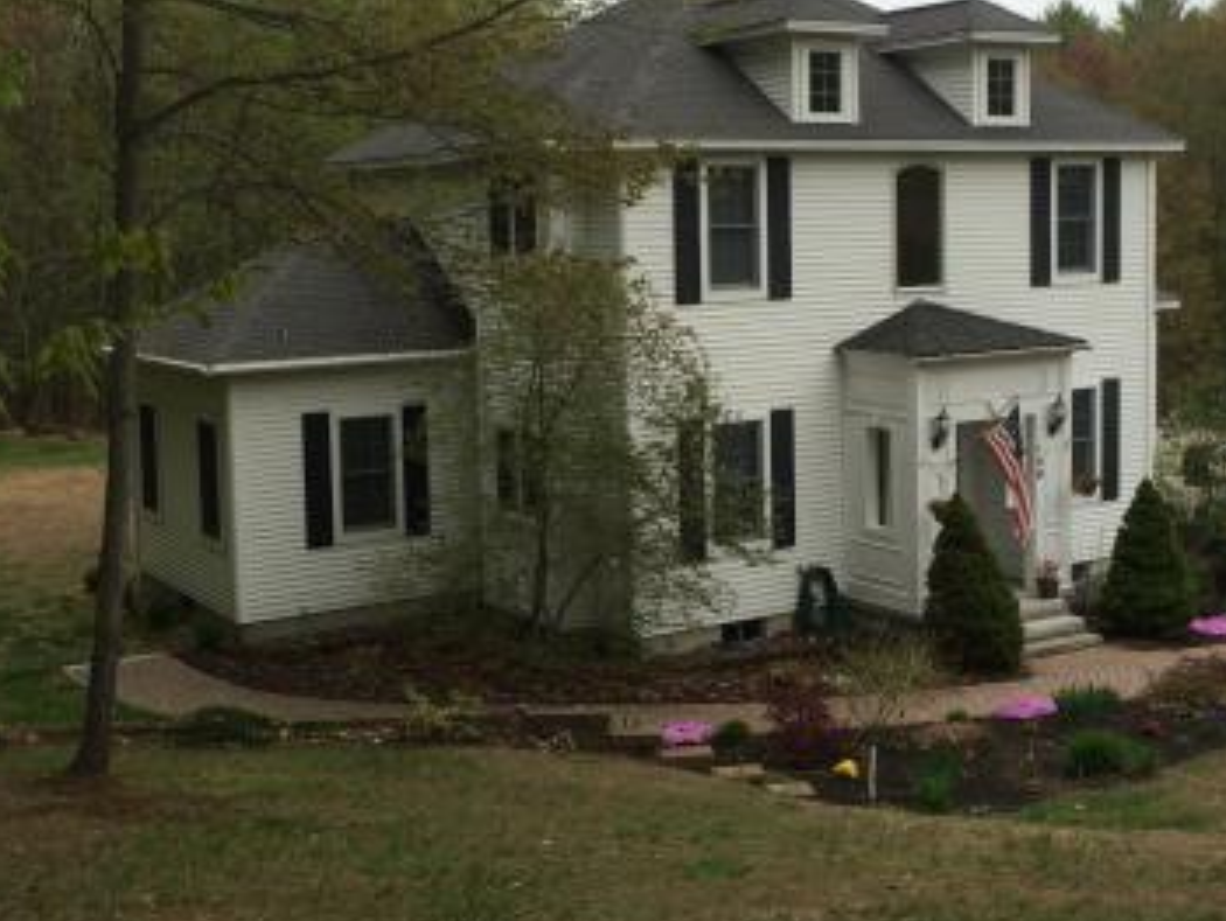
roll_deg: +0.4
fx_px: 1701
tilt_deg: -4.7
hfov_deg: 39.6
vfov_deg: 30.2
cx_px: 690
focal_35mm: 48
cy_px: 364
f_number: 2.2
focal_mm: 4.15
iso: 32
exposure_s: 1/1368
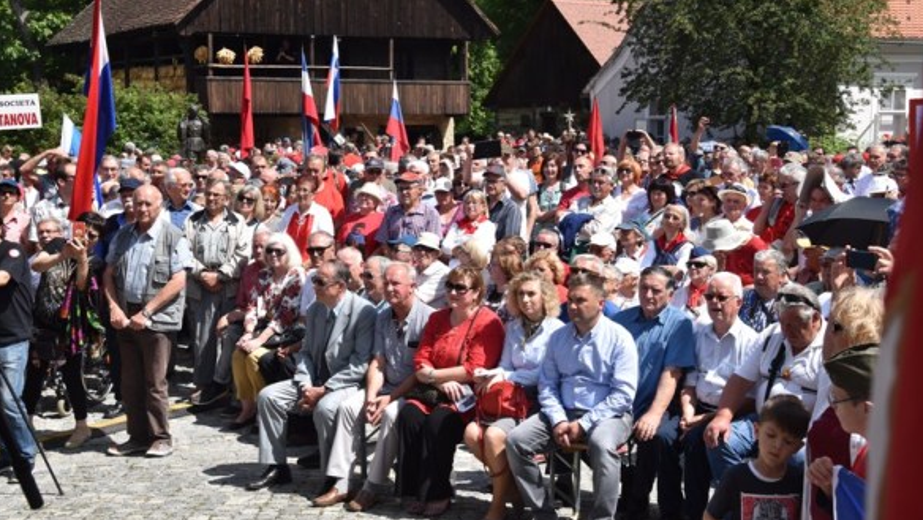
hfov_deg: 37.5
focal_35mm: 56
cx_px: 462
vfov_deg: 21.6
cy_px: 232
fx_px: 1360
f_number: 10
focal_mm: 35
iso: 200
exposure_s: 1/400
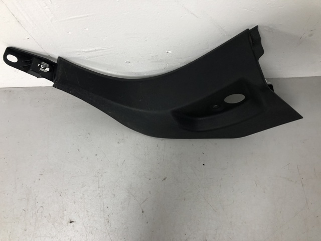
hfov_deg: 63.4
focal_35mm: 28
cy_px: 120
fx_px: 260
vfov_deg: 49.7
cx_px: 160
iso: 40
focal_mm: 4
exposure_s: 1/33
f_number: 1.8
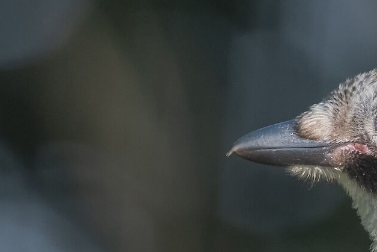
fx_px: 18042
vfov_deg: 0.8
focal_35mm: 1723
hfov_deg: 1.2
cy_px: 402
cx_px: 552
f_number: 6.3
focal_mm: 300
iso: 1000
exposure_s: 1/800
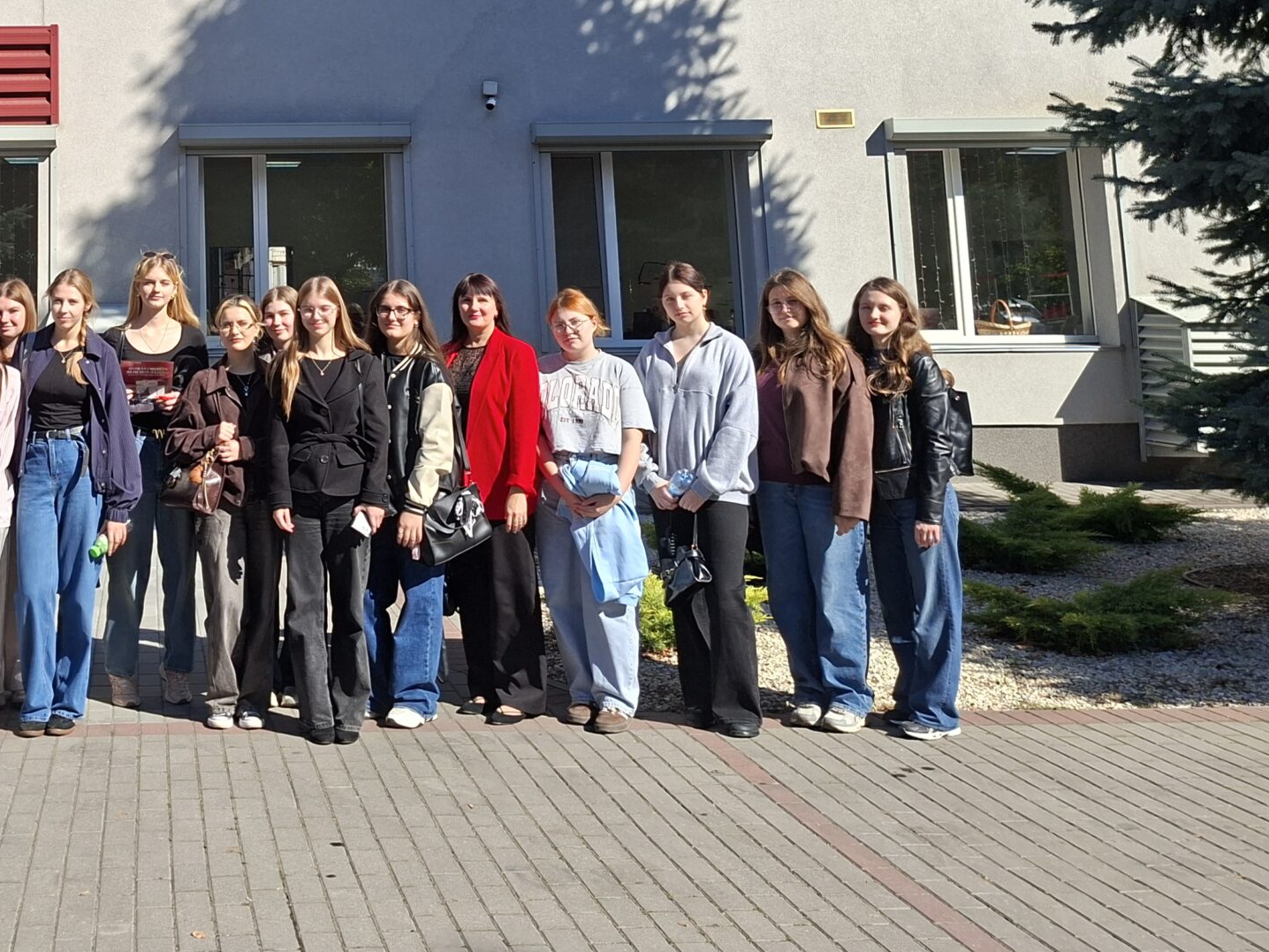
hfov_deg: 42.7
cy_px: 125
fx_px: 1503
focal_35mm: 41
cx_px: 175
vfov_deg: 33.6
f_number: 1.8
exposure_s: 1/1946
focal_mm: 5.54
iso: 50
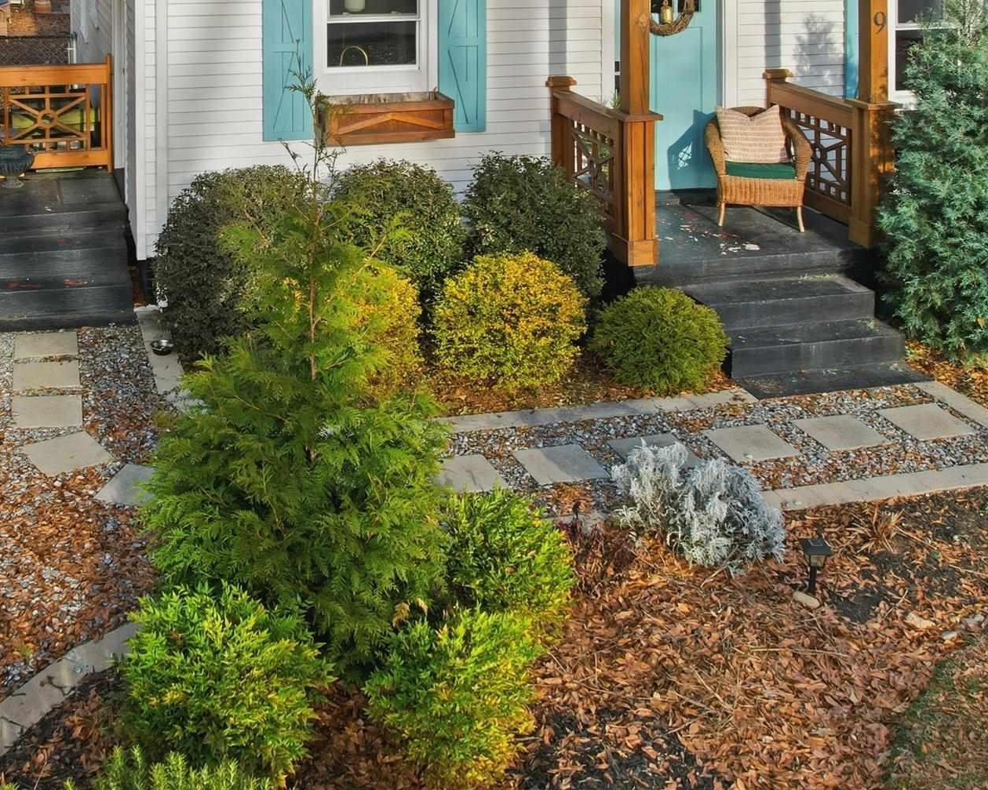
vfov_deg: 35.6
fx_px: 1199
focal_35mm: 41
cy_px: 189
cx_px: 279
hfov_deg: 43.7
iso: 130
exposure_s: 1/350
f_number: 2.8
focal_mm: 8.4
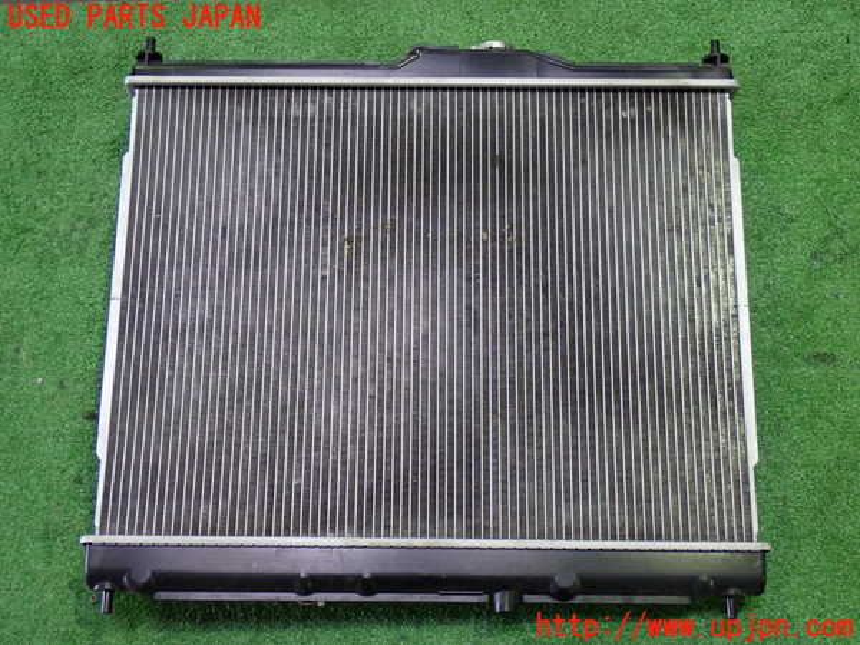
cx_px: 430
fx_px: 1242
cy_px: 322
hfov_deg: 38.2
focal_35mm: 50
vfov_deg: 29.1
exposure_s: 1/40
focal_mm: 9.01
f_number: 3.2
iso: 800
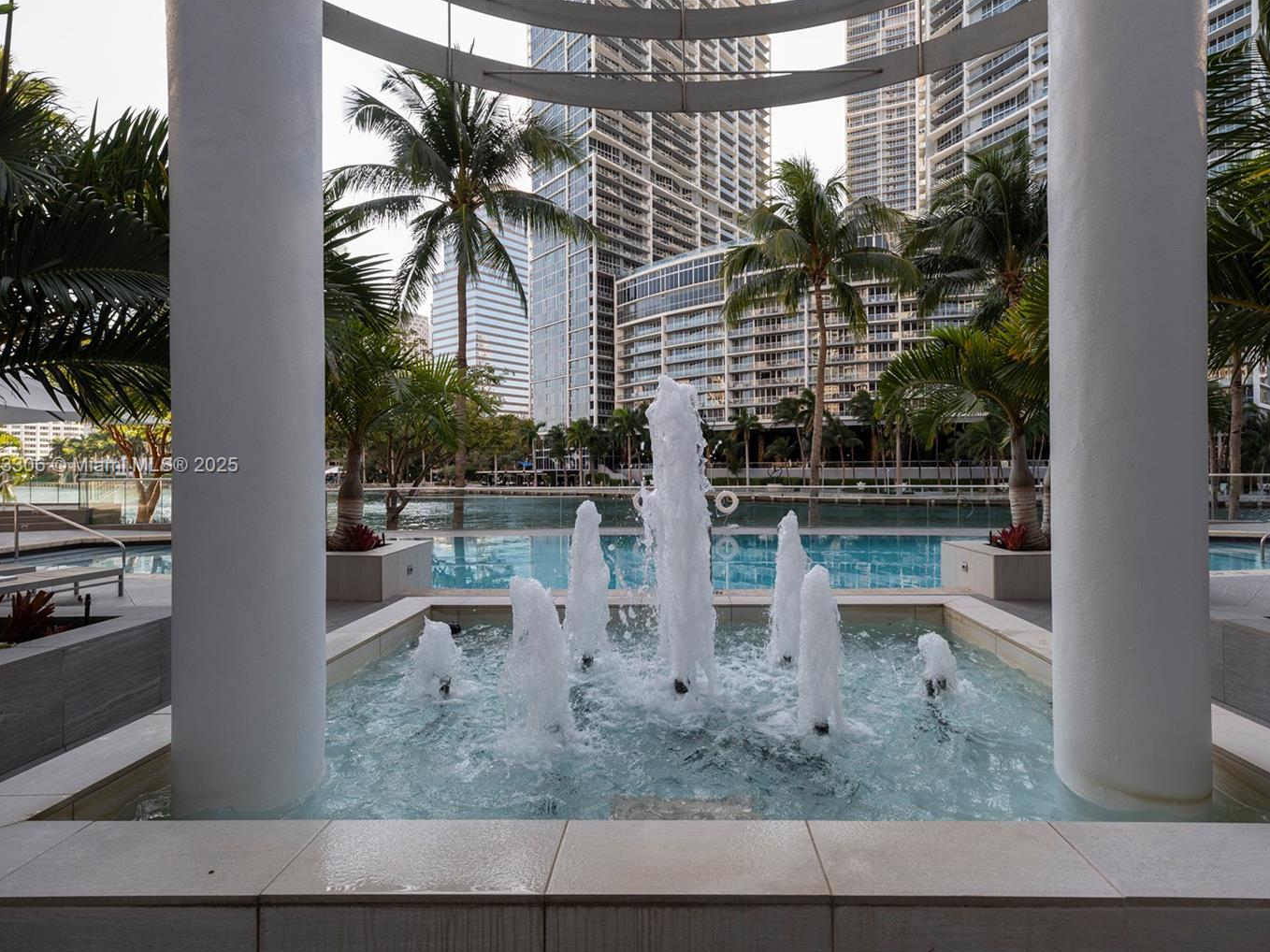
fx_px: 624
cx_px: 687
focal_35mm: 17
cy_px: 467
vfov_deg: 74.7
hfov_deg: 90.8
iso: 320
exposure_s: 1/400
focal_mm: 15
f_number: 6.3
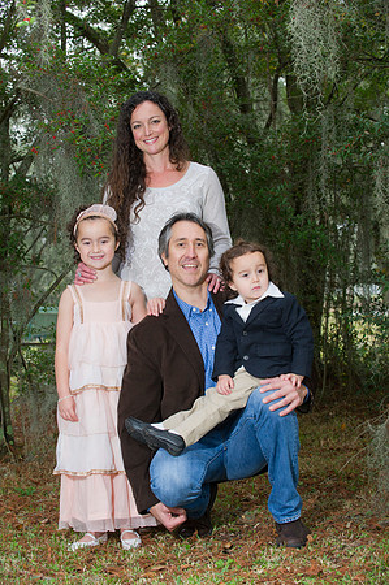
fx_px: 1332
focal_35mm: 82
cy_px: 292
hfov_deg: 16.6
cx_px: 194
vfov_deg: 24.8
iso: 640
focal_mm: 82
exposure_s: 1/200
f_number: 5.6
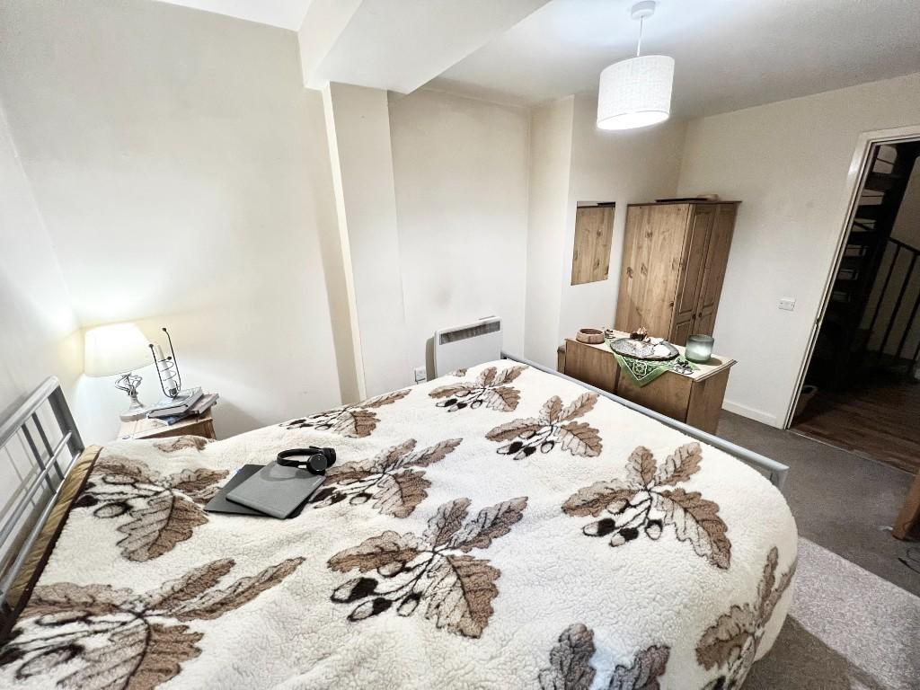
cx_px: 460
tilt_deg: -19.5
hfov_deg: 106.2
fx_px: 346
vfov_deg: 89.9
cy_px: 345
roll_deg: +1.2
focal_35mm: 13
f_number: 1.8
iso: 400
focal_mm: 1.57
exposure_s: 1/50
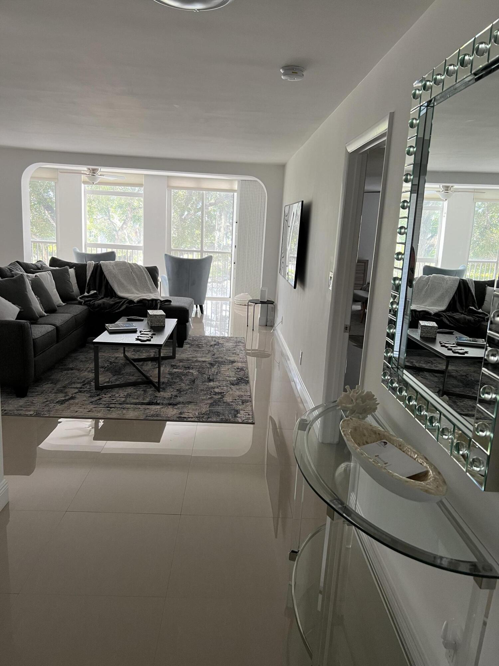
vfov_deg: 67.3
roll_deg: -2.8
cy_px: 333
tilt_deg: -11.2
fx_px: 500
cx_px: 250
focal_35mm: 26
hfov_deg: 53.1
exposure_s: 1/72
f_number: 1.5
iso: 125
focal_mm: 5.7
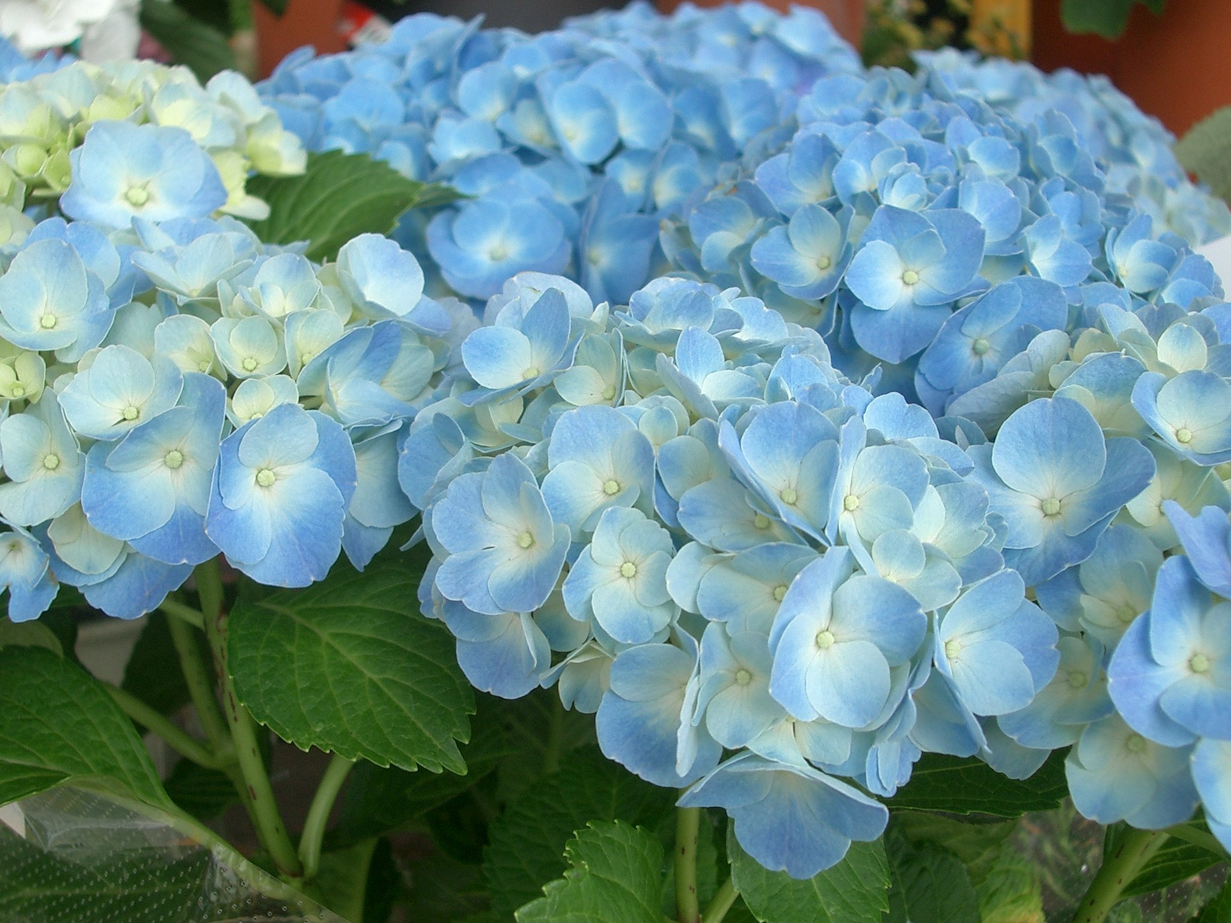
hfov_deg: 38.9
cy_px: 462
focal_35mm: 49
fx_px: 1743
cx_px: 616
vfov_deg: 29.7
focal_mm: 8.2
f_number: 3.1
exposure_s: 1/125
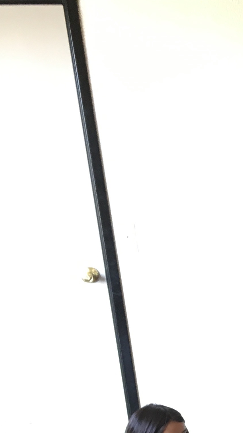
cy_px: 382
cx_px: 548
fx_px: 962
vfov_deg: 24.6
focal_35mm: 84
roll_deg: +2.7
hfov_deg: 12.1
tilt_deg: -13.3
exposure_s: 1/30
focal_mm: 4.15
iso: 64
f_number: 2.2
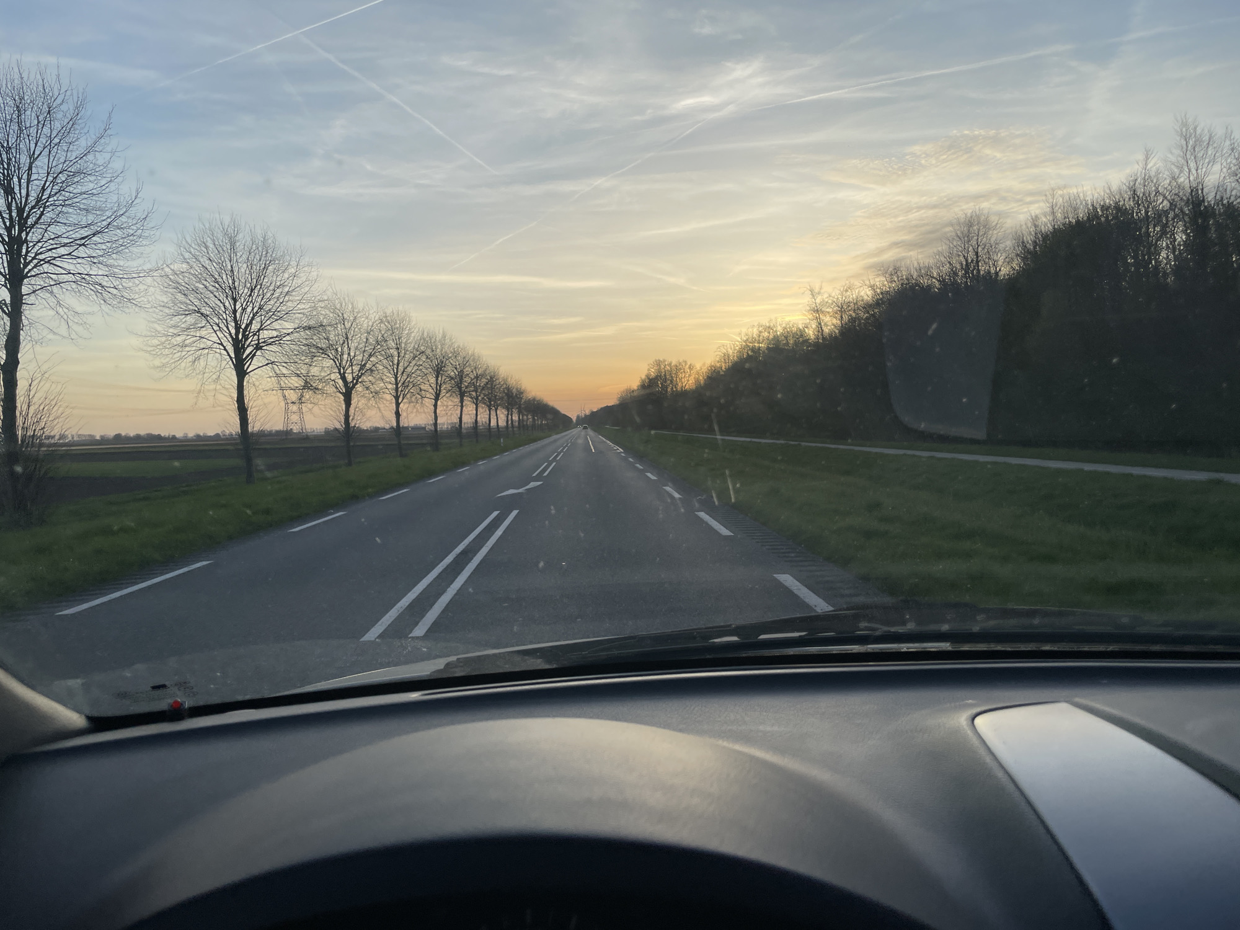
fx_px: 931
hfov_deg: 67.3
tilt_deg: +0.7
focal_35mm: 26
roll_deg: +1.2
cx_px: 620
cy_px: 465
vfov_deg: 53.1
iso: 32
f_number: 1.6
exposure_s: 1/1689
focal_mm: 4.2
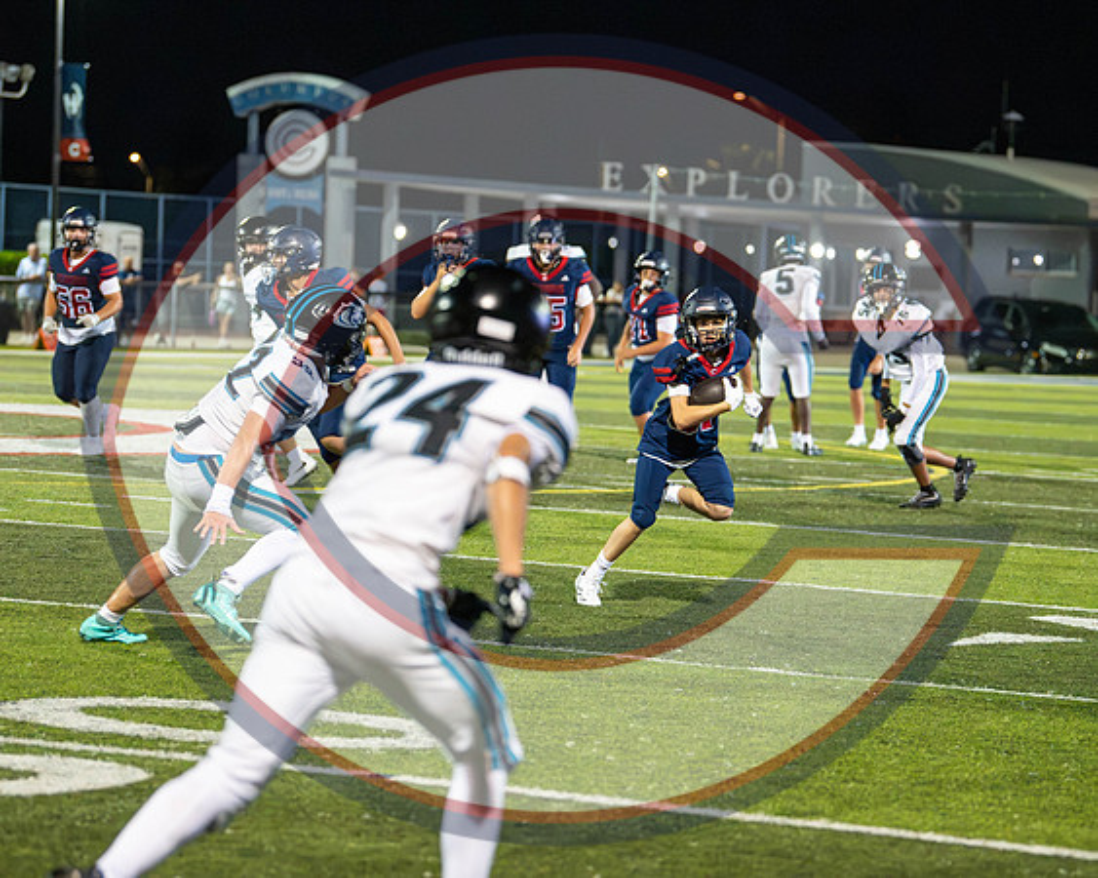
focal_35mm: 153
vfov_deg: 10.1
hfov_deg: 12.6
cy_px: 451
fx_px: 4956
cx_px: 610
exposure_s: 1/1000
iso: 10000
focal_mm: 112
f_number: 2.8
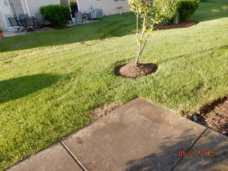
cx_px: 114
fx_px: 165
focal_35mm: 25
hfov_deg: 69.4
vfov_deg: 54.9
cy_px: 86
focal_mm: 4.5
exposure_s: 1/250
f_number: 3.7
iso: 180
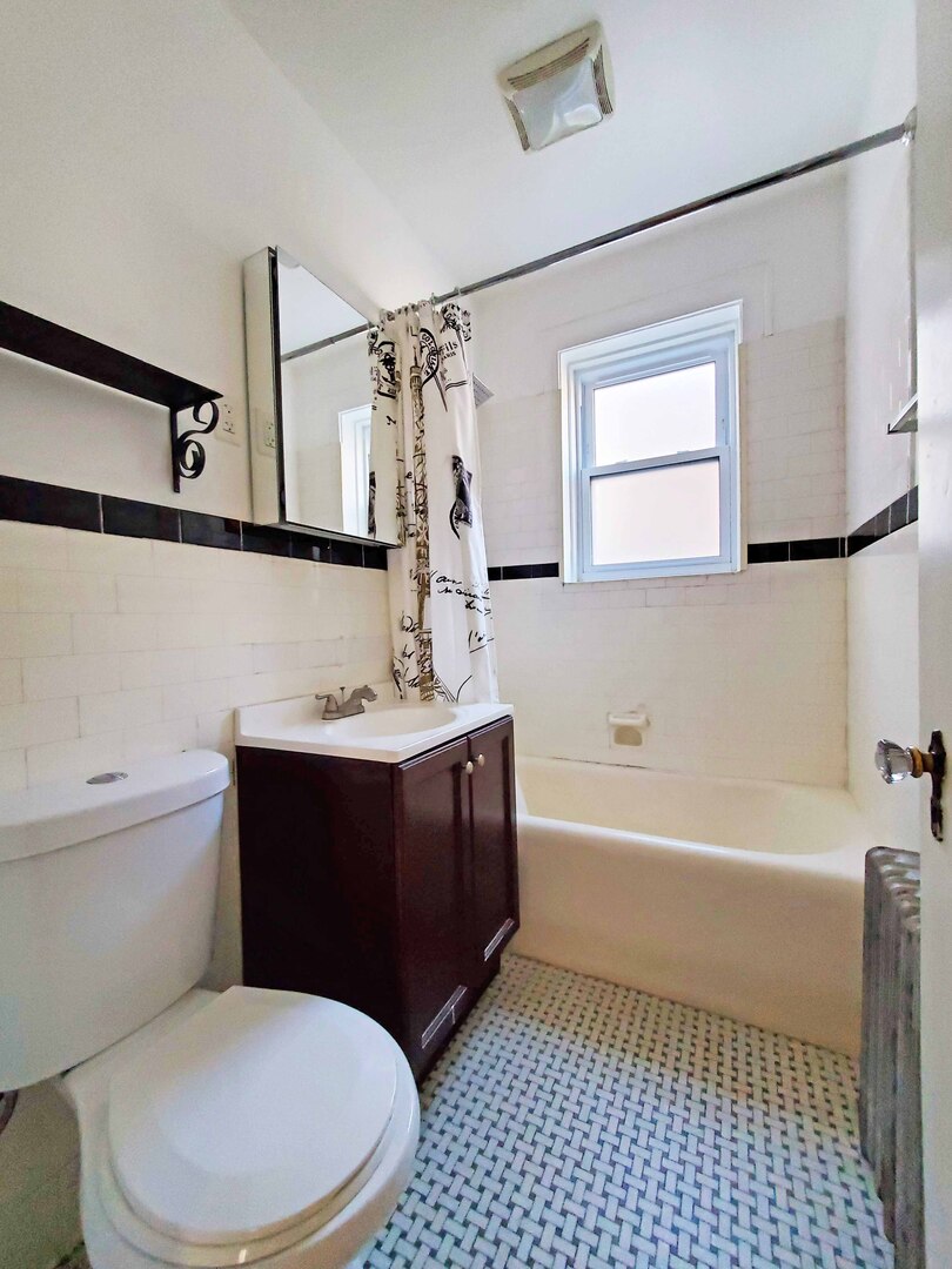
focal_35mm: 13
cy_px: 634
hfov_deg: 89.9
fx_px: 477
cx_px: 476
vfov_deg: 106.2
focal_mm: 1.8
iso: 640
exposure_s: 1/30
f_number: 2.2
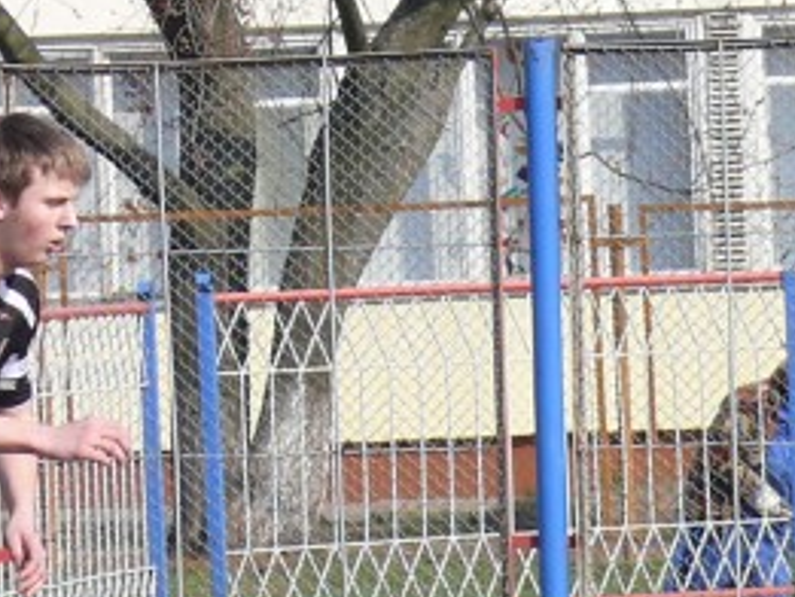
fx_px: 10661
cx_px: 1017
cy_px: 565
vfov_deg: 3.2
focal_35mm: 464
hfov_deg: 4.3
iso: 100
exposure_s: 1/640
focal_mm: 20.6
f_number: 4
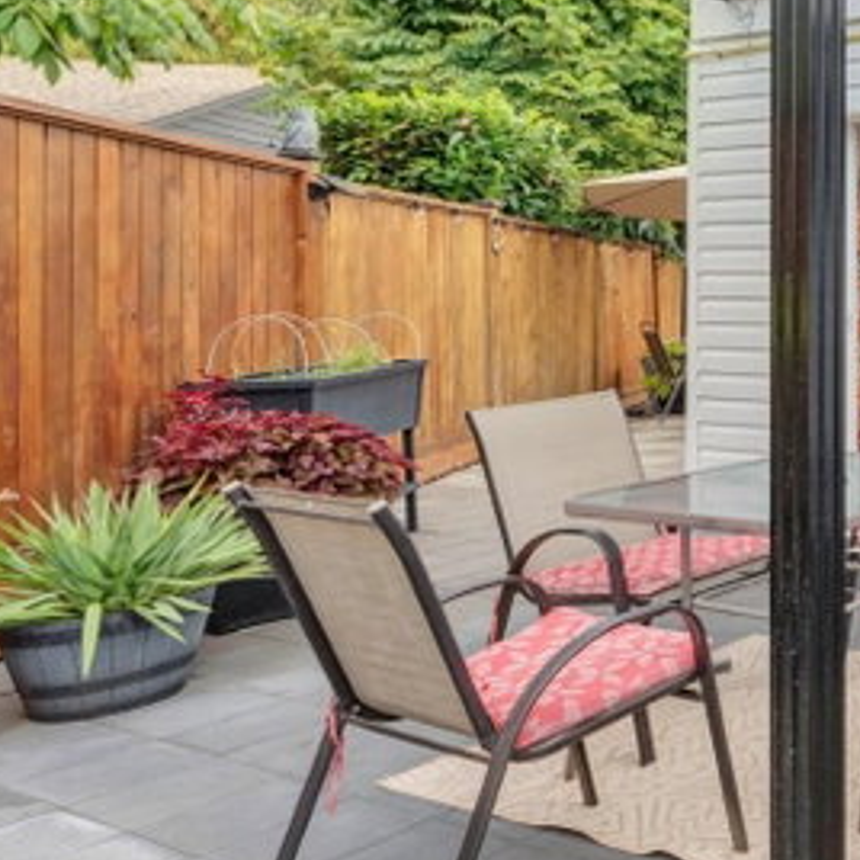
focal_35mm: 40
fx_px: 1111
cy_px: 265
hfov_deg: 28.8
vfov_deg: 41.6
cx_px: 1261
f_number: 8
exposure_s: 1/200
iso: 400
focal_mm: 15.6
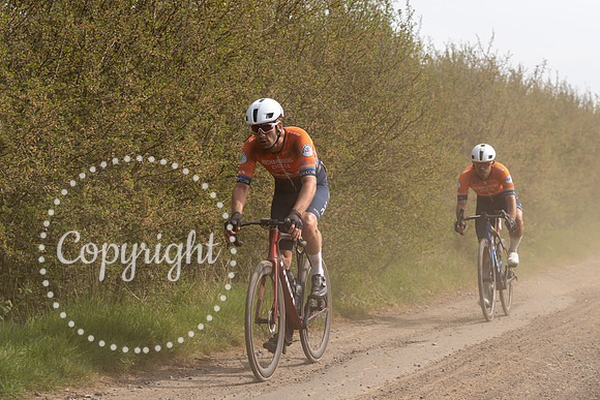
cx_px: 296
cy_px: 156
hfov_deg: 23.1
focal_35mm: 88
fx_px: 1470
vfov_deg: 15.5
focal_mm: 70
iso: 160
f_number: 5
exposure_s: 1/1000
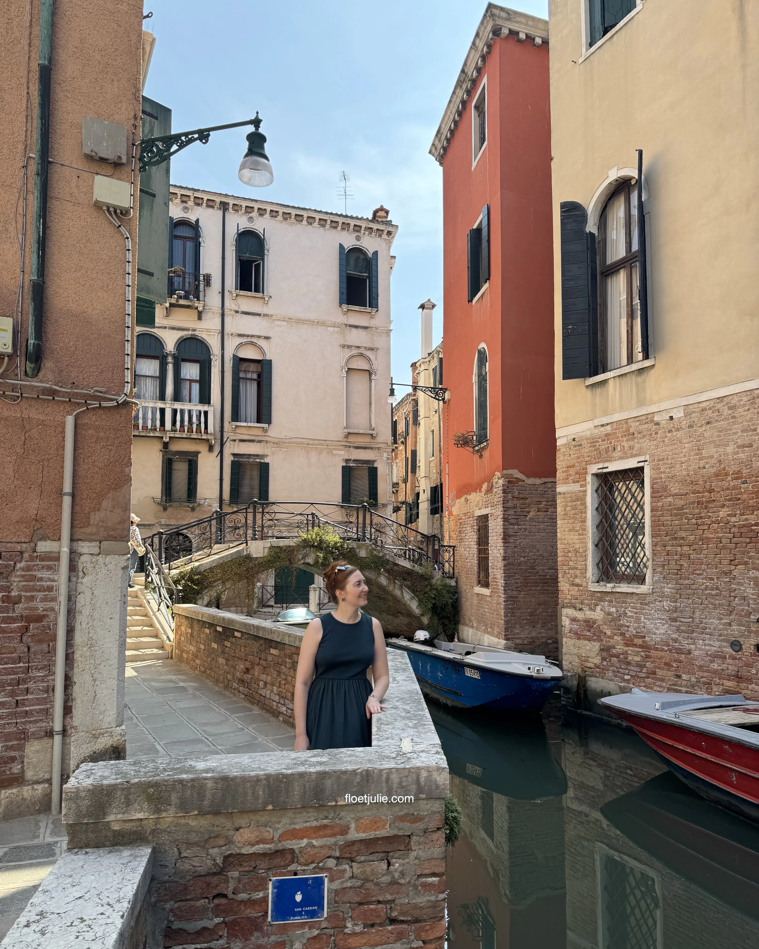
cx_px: 380
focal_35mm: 25
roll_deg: -2.2
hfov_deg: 56.8
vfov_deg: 68.1
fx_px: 702
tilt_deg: +4.0
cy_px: 499
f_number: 1.78
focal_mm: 6.76
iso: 80
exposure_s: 1/1311
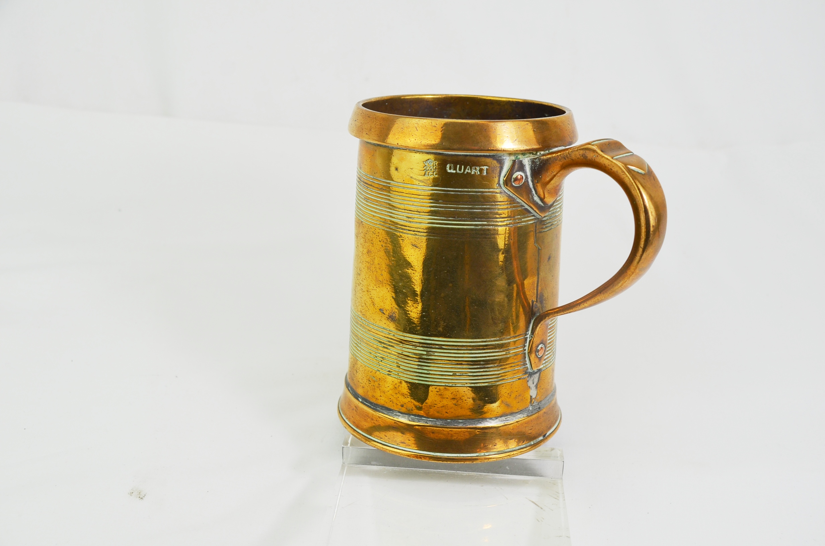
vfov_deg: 31.8
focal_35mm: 42
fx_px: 961
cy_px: 273
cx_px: 412
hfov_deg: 46.5
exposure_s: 1/160
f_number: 6.3
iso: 200
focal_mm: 28
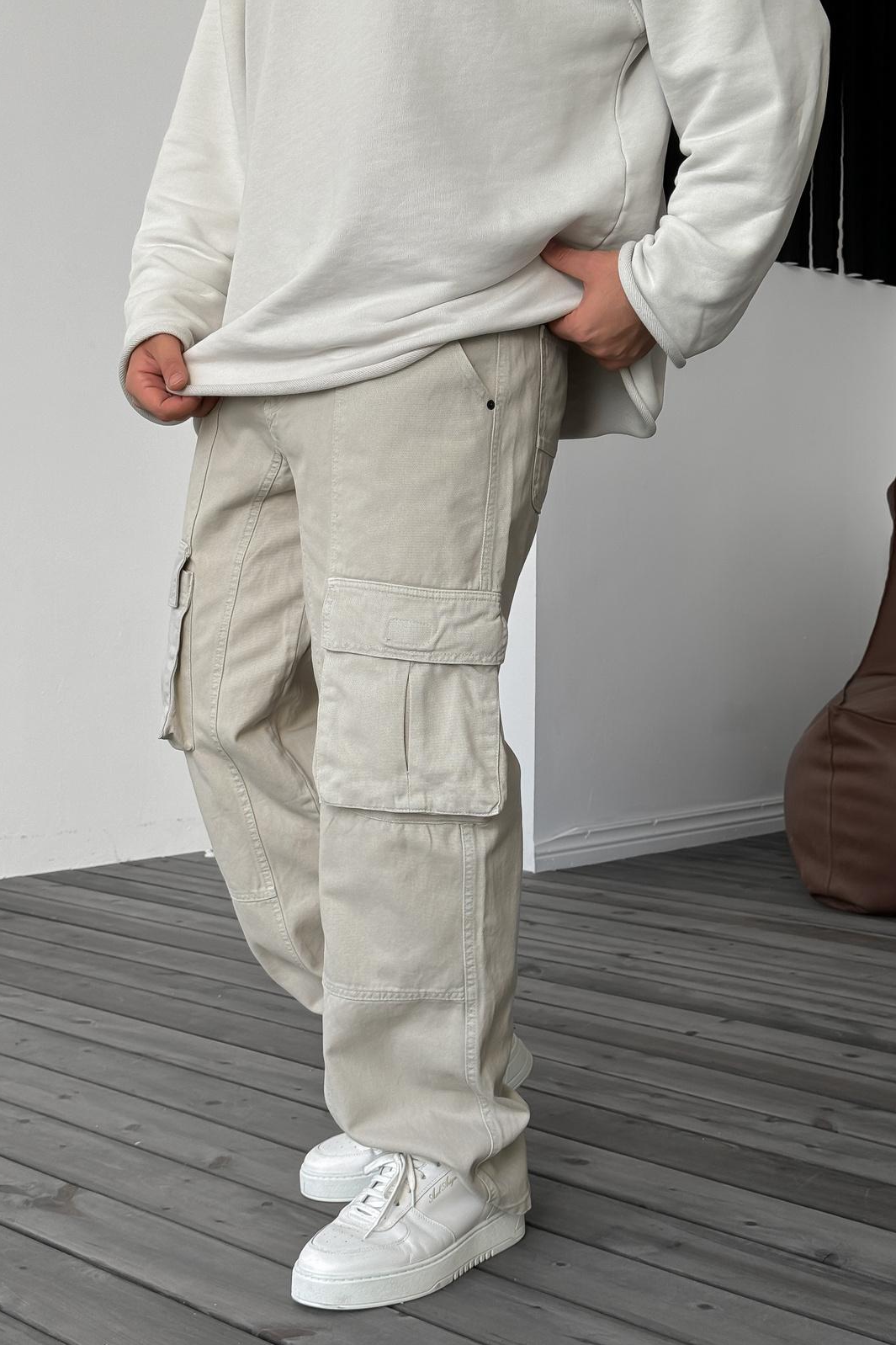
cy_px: 672
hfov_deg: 27.0
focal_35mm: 50
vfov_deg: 39.6
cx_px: 466
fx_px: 1867
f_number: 1.8
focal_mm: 6.86
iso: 64
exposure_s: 1/140
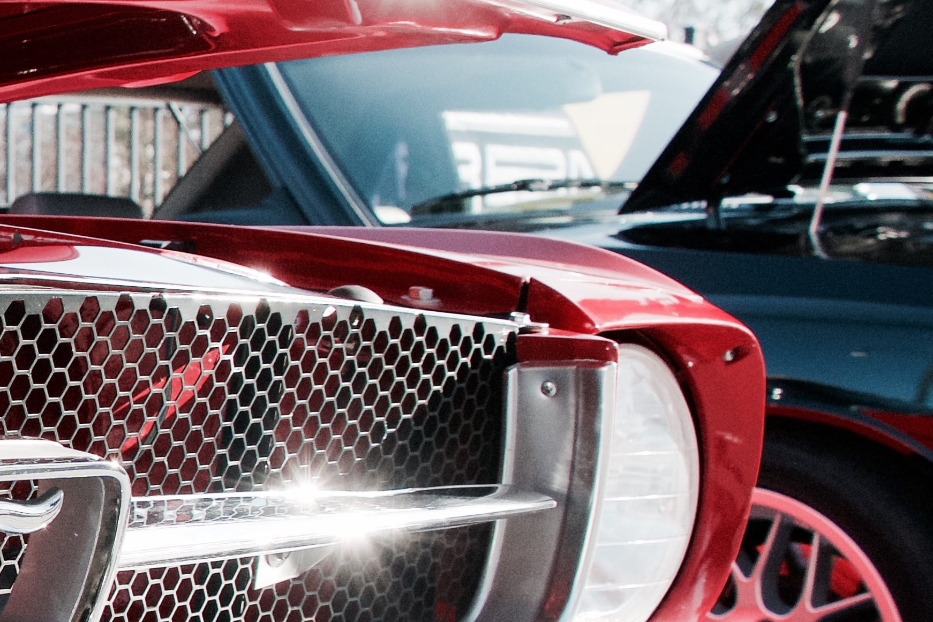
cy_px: 574
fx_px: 2410
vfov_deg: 14.5
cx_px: -576
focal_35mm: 93
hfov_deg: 18.6
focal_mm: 18
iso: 800
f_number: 5.6
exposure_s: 1/1250
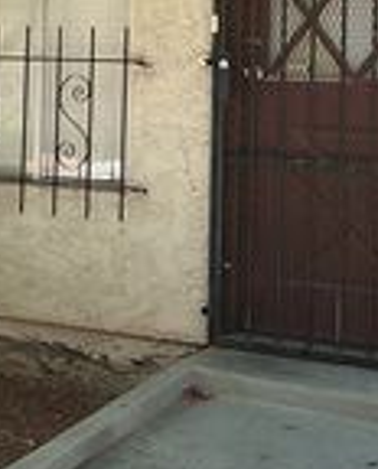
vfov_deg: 19.1
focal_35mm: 98
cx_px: 111
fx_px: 1365
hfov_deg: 15.7
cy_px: 28
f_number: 1.8
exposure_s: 1/120
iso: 20
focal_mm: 3
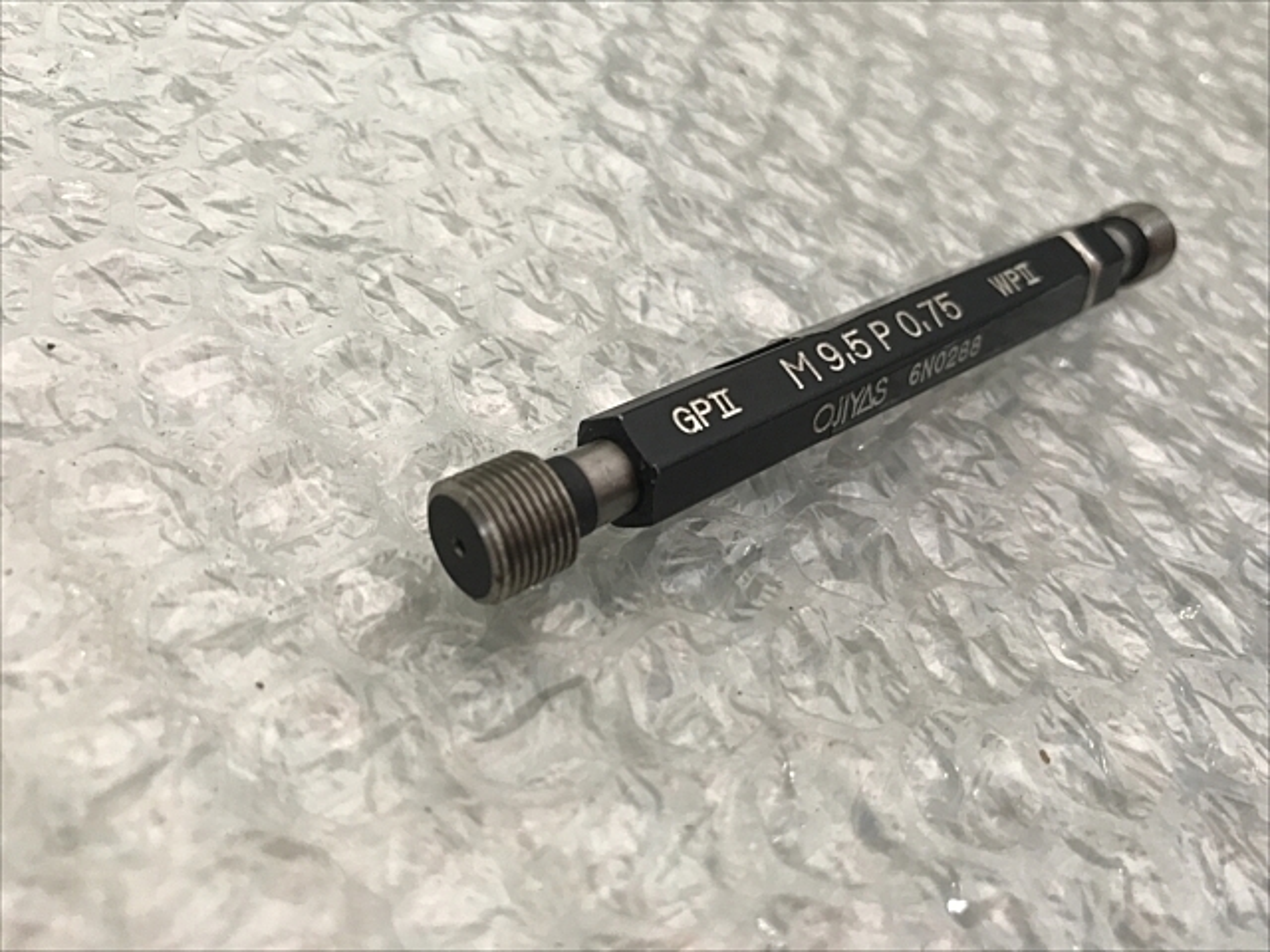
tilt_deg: -46.2
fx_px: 1027
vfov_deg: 49.7
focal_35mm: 28
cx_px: 635
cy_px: 476
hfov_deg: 63.4
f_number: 1.8
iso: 40
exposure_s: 1/24
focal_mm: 3.99
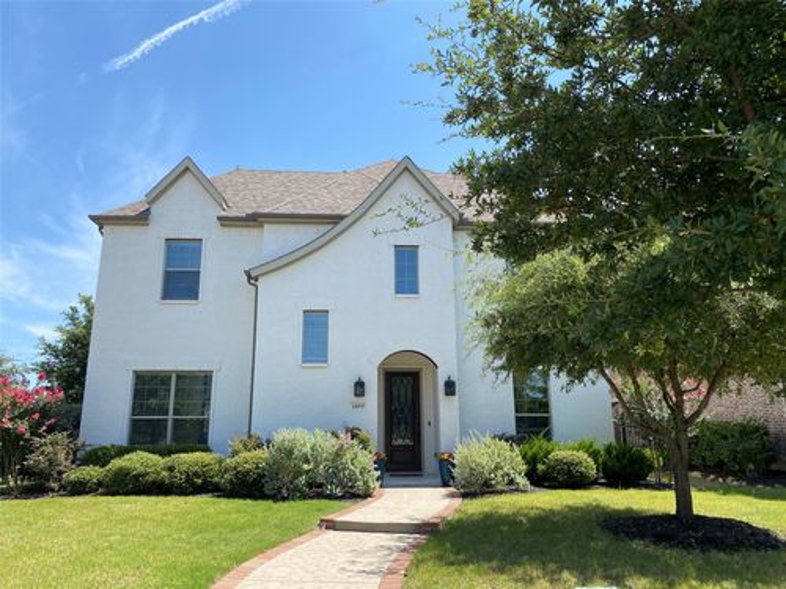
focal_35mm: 26
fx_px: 590
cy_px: 294
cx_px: 393
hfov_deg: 67.3
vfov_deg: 53.1
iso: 32
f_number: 1.8
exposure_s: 1/2066
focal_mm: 4.25
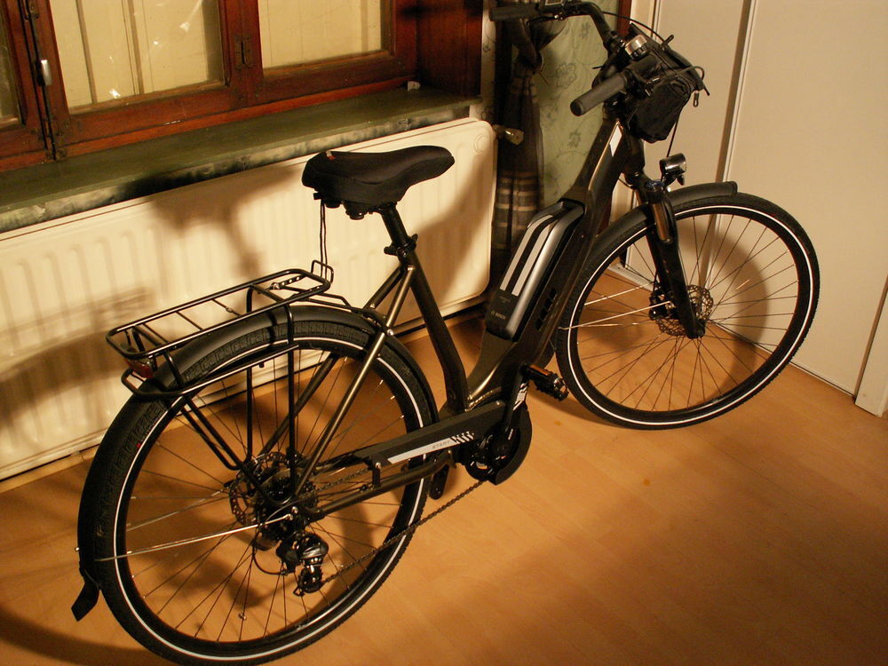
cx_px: 444
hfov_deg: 52.6
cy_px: 333
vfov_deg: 40.7
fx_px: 898
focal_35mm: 35
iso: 160
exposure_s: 1/30
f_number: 2.8
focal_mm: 5.86
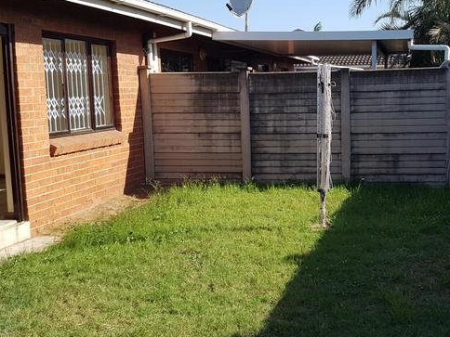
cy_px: 155
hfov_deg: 42.3
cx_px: 348
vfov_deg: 33.6
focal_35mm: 43
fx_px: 559
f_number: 1.7
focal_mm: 4.2
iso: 50
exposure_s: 1/1740
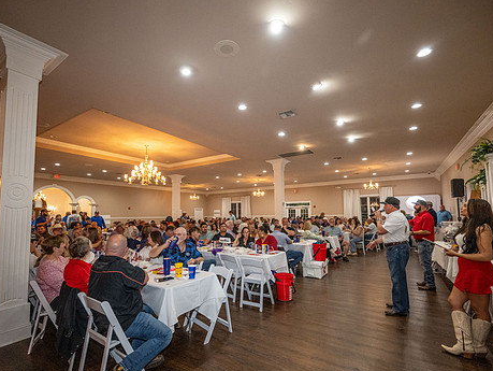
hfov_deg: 90.9
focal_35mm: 17
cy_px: 196
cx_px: 234
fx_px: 242
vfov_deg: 74.7
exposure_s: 1/200
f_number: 4
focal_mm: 14
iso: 3600
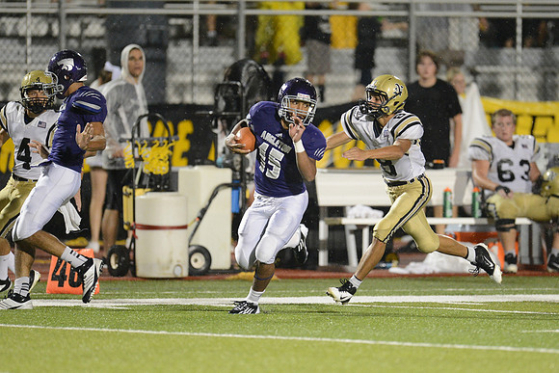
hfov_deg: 5.2
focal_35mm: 400
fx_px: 6212
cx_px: 280
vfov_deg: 3.4
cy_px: 186
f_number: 2.8
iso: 5000
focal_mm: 400
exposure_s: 1/1000
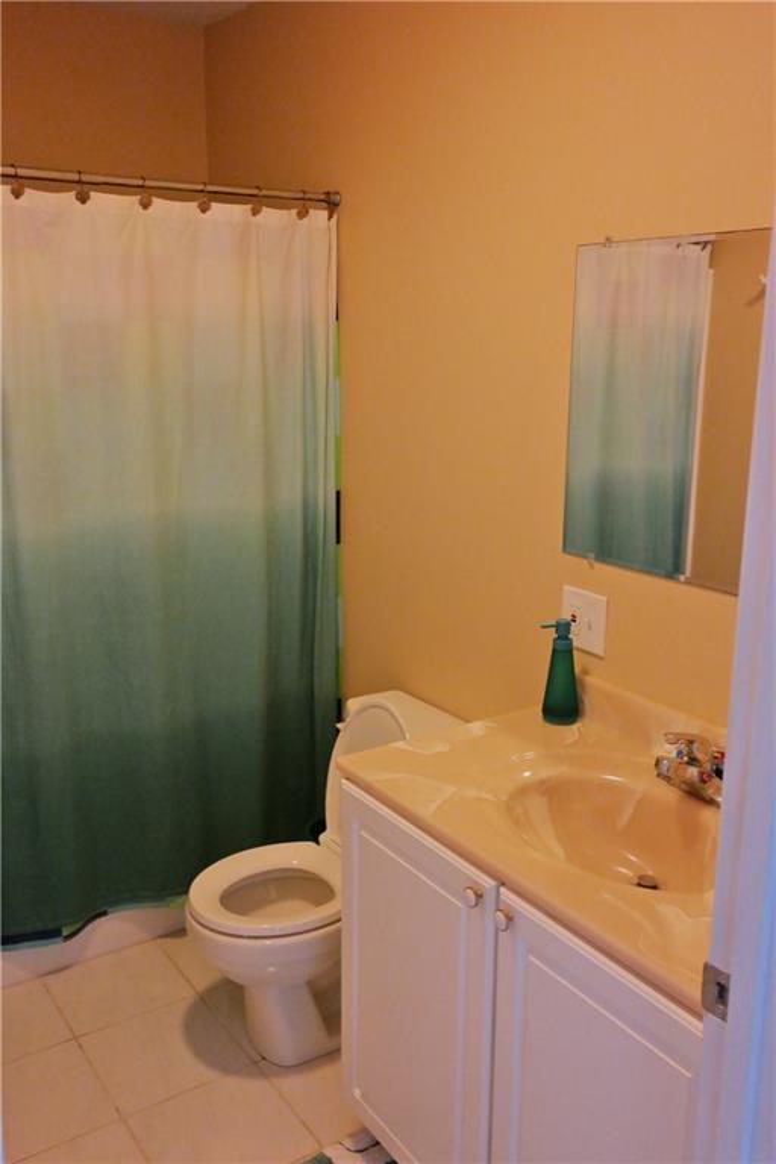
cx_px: 388
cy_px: 582
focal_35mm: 30
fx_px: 970
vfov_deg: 61.9
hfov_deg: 43.6
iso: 1600
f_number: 3.5
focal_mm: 20
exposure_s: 1/40
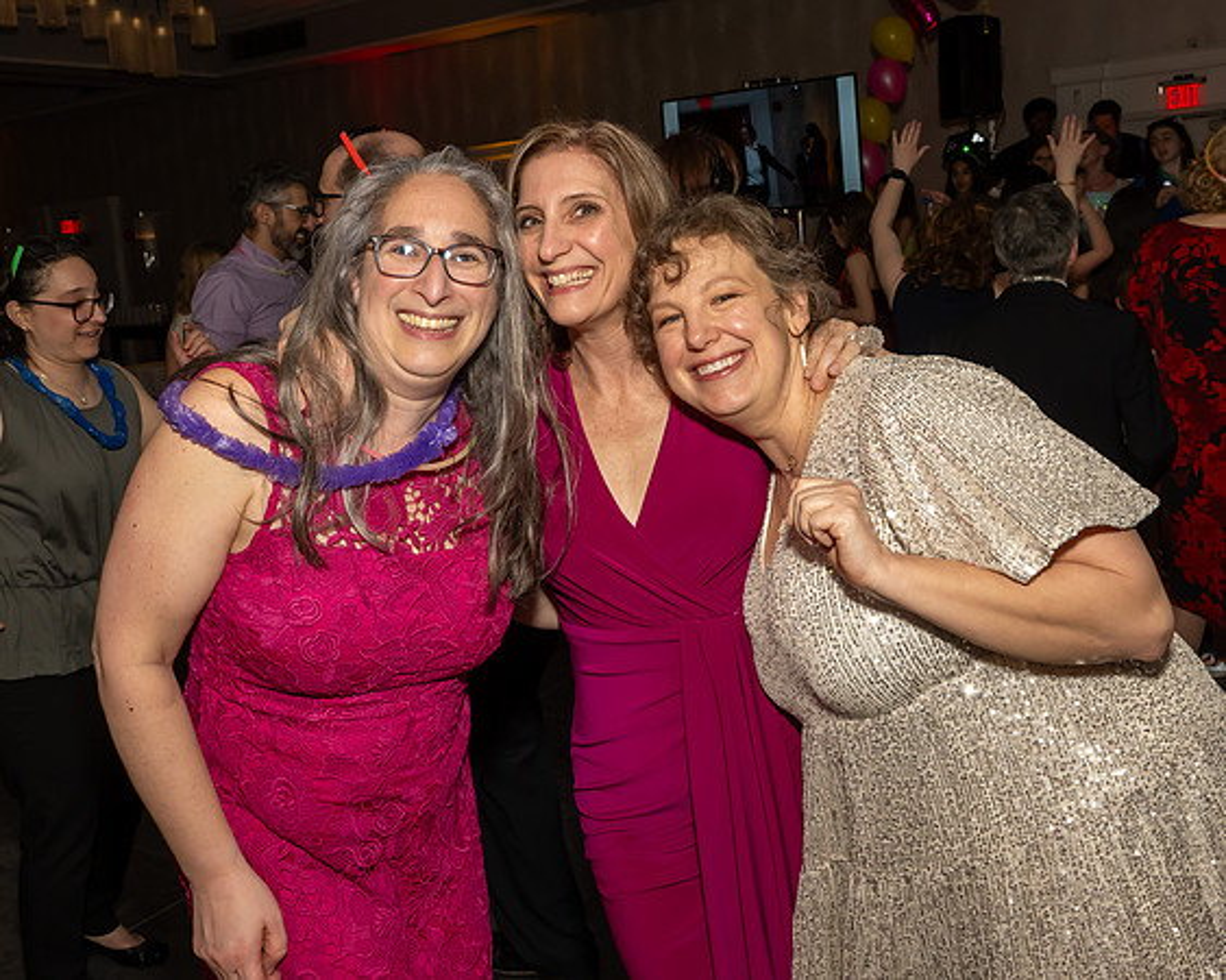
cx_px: 585
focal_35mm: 33
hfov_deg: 53.5
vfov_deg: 43.7
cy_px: 397
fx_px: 1215
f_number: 7.1
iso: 800
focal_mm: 17
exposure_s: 1/250
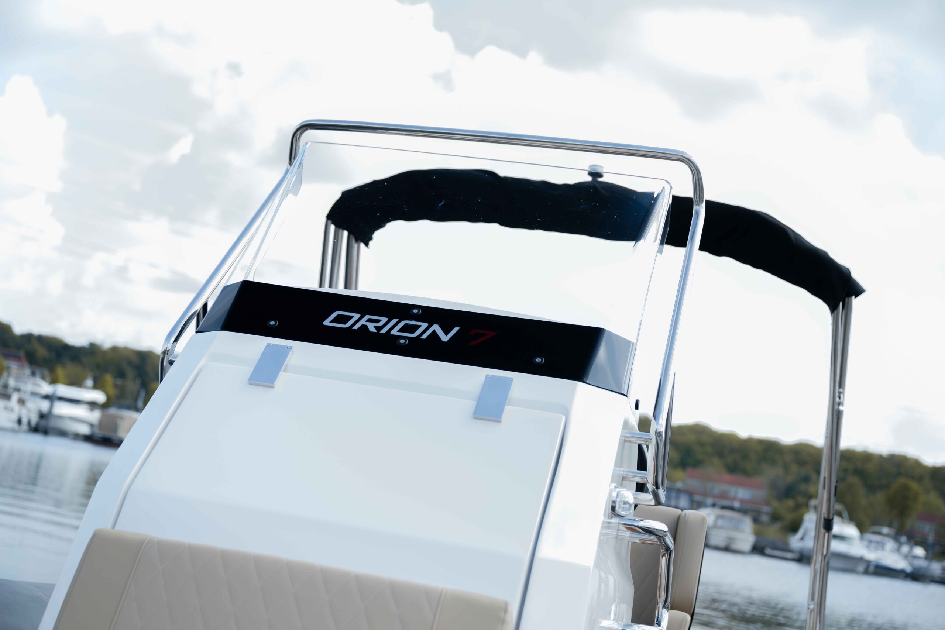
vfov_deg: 28.7
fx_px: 1234
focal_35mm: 47
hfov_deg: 41.9
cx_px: 472
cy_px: 315
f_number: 3.5
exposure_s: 1/400
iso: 400
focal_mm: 47
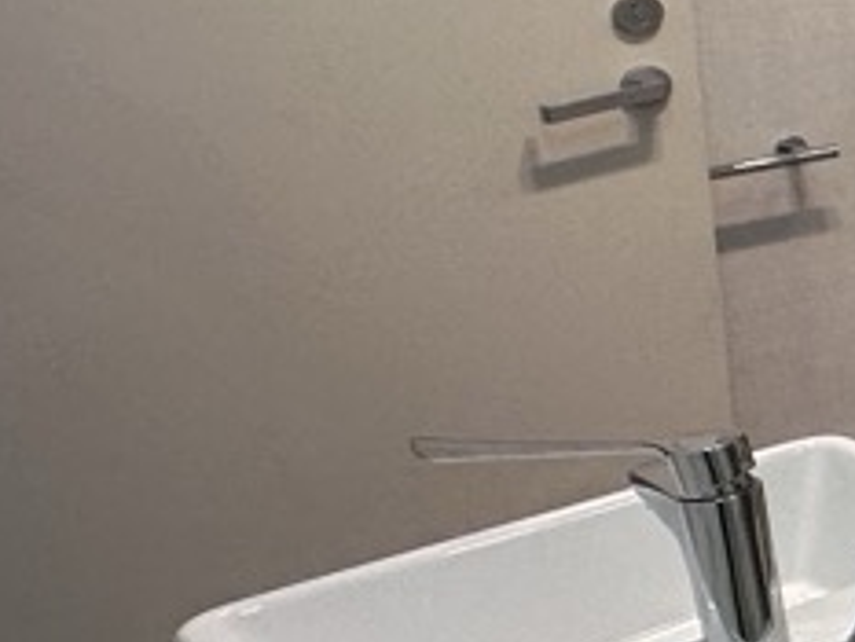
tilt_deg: -7.0
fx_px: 1903
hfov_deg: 14.6
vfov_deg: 18.5
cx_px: 2106
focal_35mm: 77
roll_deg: -0.1
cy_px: -48
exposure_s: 1/100
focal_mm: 2.22
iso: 100
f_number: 2.2
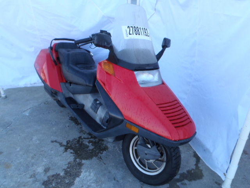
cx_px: 125
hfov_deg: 63.4
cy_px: 94
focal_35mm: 28
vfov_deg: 49.7
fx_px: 202
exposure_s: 1/100
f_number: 4.5
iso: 80
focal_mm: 5
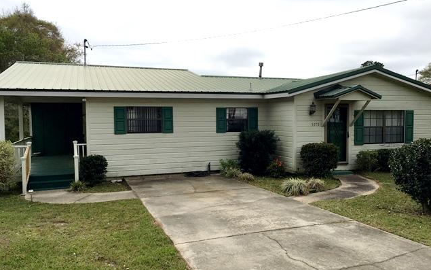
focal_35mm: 31
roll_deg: -0.5
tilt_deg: -3.5
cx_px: 216
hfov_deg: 61.2
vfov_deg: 40.6
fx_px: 364
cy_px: 137
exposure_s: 1/827
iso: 25
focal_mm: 4.15
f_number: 2.2
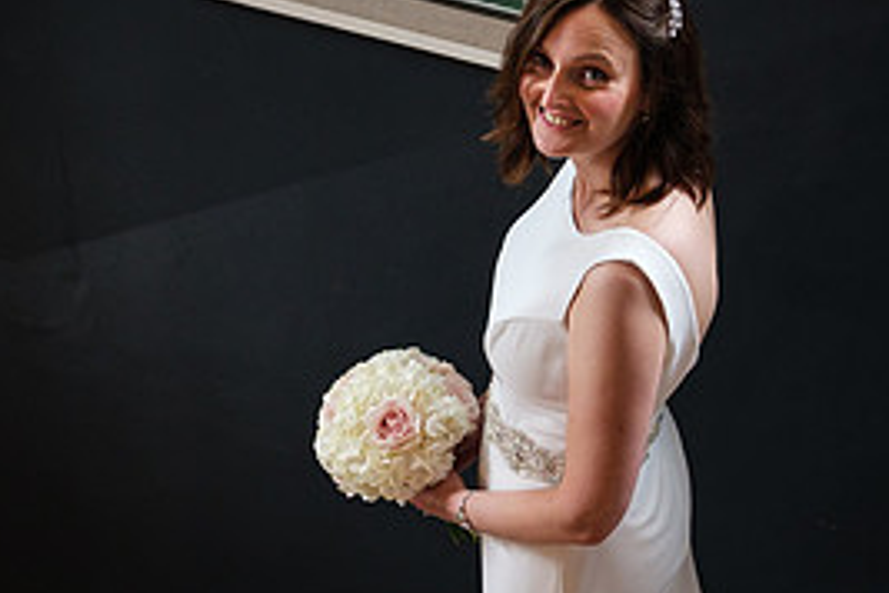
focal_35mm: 77
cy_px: 259
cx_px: 572
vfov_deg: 17.7
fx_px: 1901
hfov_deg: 26.2
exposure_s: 1/60
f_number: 2.8
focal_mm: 18.2
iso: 1000
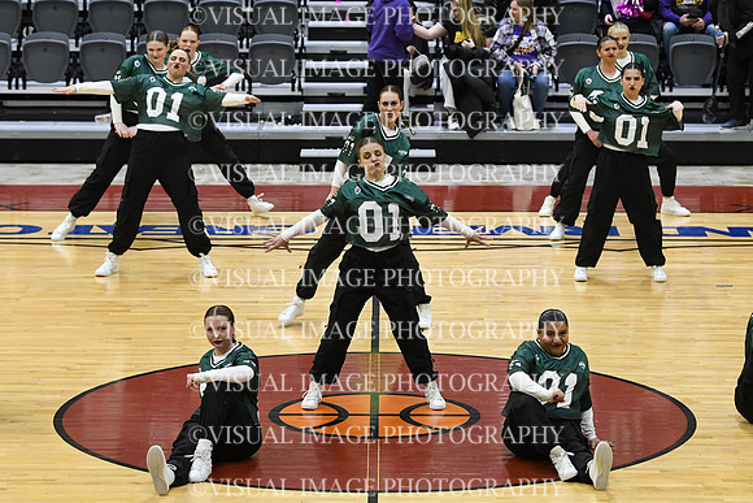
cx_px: 376
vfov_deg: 9.3
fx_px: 3075
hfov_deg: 14.0
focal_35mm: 147
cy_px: 252
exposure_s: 1/250
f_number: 4
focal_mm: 98
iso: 3200
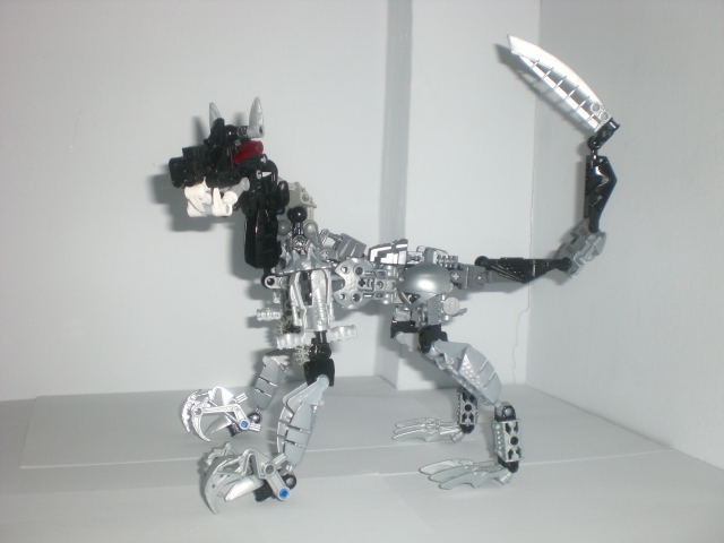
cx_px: 362
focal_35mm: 38
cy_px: 272
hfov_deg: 49.0
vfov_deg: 37.7
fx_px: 795
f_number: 3.1
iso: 100
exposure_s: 1/60
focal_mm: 6.3
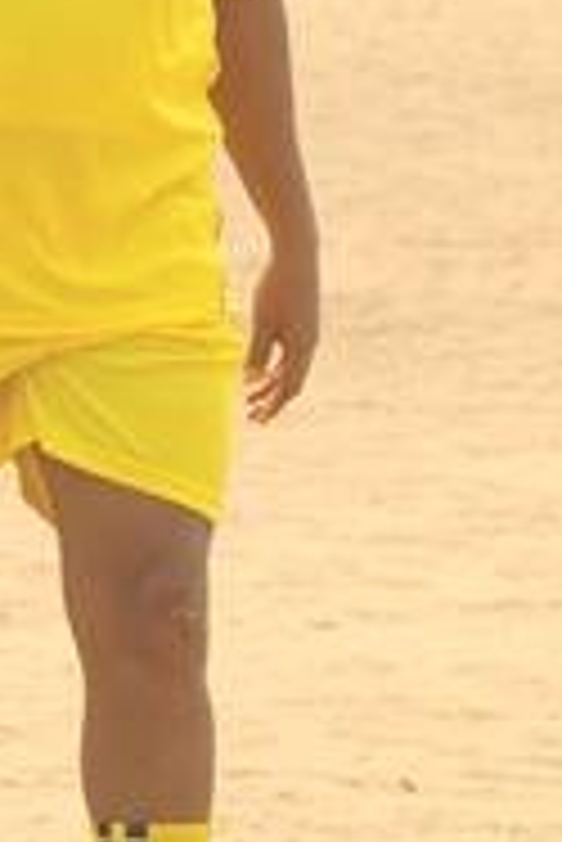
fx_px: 11340
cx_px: 234
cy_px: 216
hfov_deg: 2.8
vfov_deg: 4.2
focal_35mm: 485
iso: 100
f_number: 6
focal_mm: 135
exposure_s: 1/320
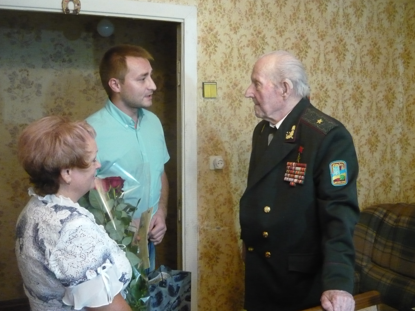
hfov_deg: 54.0
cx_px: 206
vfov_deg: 41.8
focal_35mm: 34
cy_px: 151
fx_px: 408
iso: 800
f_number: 2.8
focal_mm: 5.5
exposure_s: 1/30
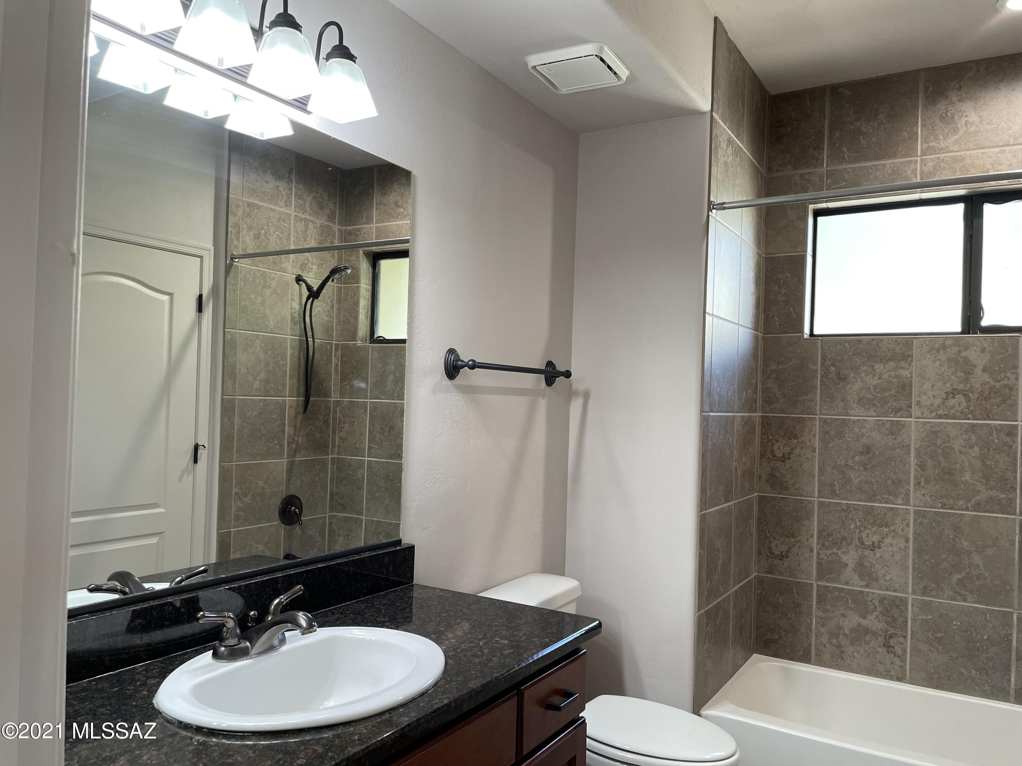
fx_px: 768
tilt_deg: +0.7
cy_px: 383
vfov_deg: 53.1
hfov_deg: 67.3
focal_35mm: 26
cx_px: 511
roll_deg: -1.5
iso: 100
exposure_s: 1/120
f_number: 1.6
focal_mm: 4.2
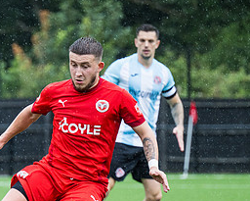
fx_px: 3205
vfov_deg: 3.6
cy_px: 200
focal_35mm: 433
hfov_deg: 4.5
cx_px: -22
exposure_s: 1/1250
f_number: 4
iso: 800
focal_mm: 160
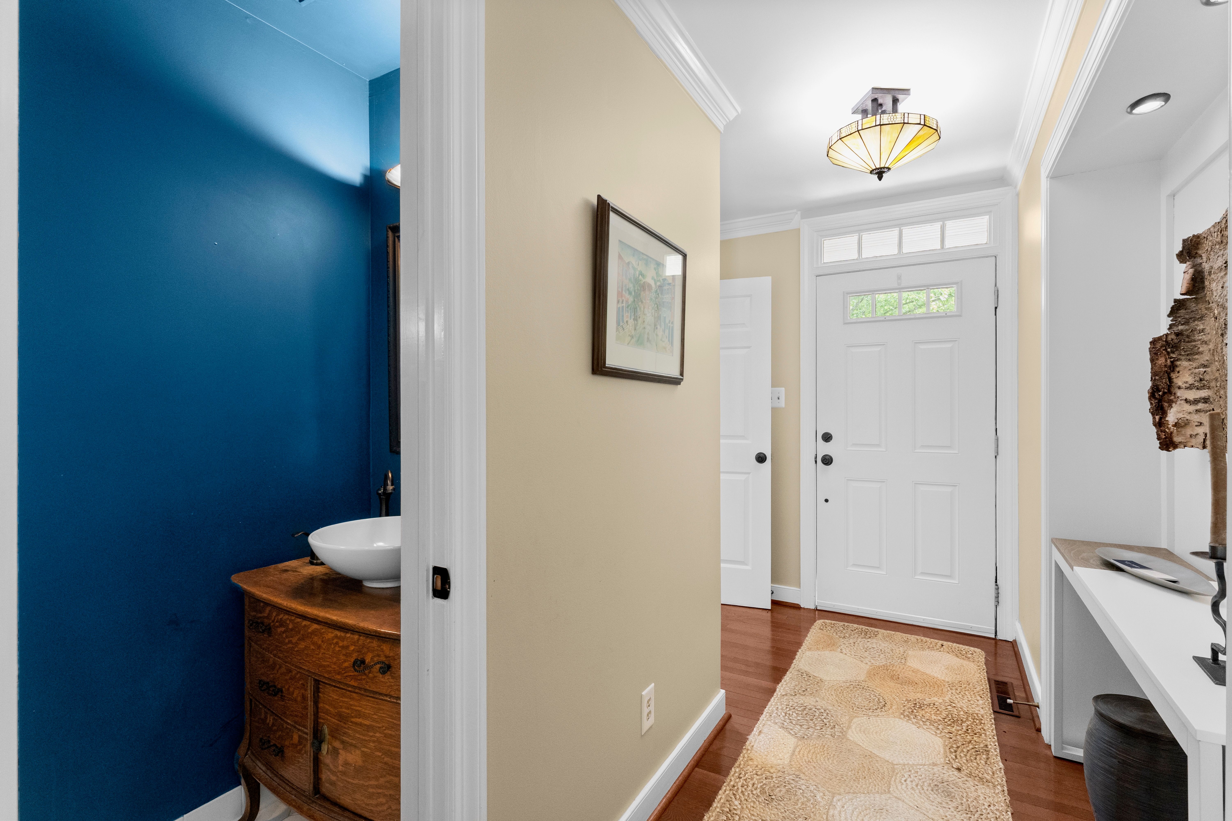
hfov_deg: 94.6
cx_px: 616
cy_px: 410
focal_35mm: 17
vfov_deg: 71.7
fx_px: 568
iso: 1600
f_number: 9
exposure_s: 1/5
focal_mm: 16.6
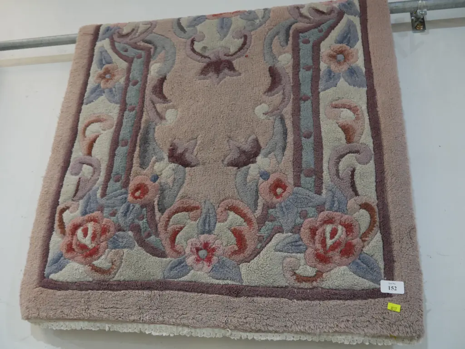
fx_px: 430
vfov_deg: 44.2
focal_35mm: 32
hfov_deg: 56.8
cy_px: 174
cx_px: 232
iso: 800
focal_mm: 16
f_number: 3.6
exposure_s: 1/60
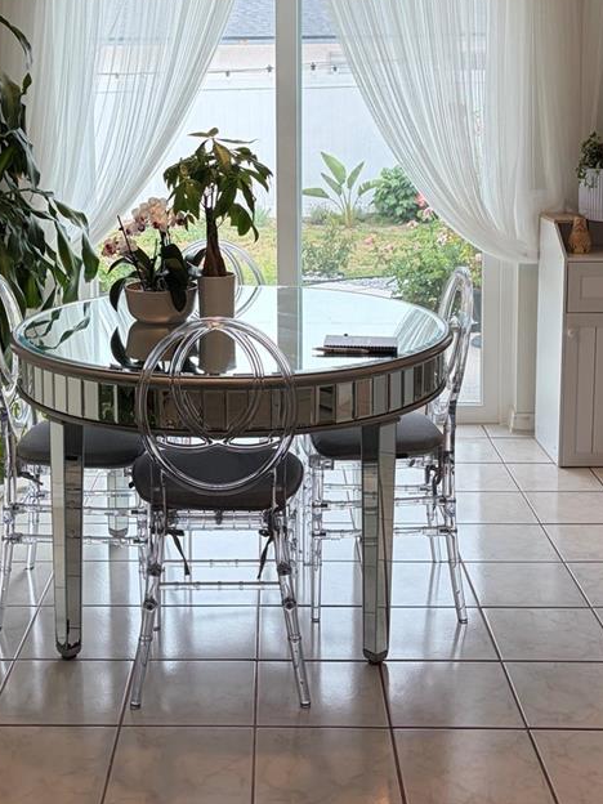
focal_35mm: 50
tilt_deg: -6.6
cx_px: 251
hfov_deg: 29.1
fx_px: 1161
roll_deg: +1.4
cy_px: 219
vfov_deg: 37.4
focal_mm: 5.96
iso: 50
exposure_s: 1/173
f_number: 1.6
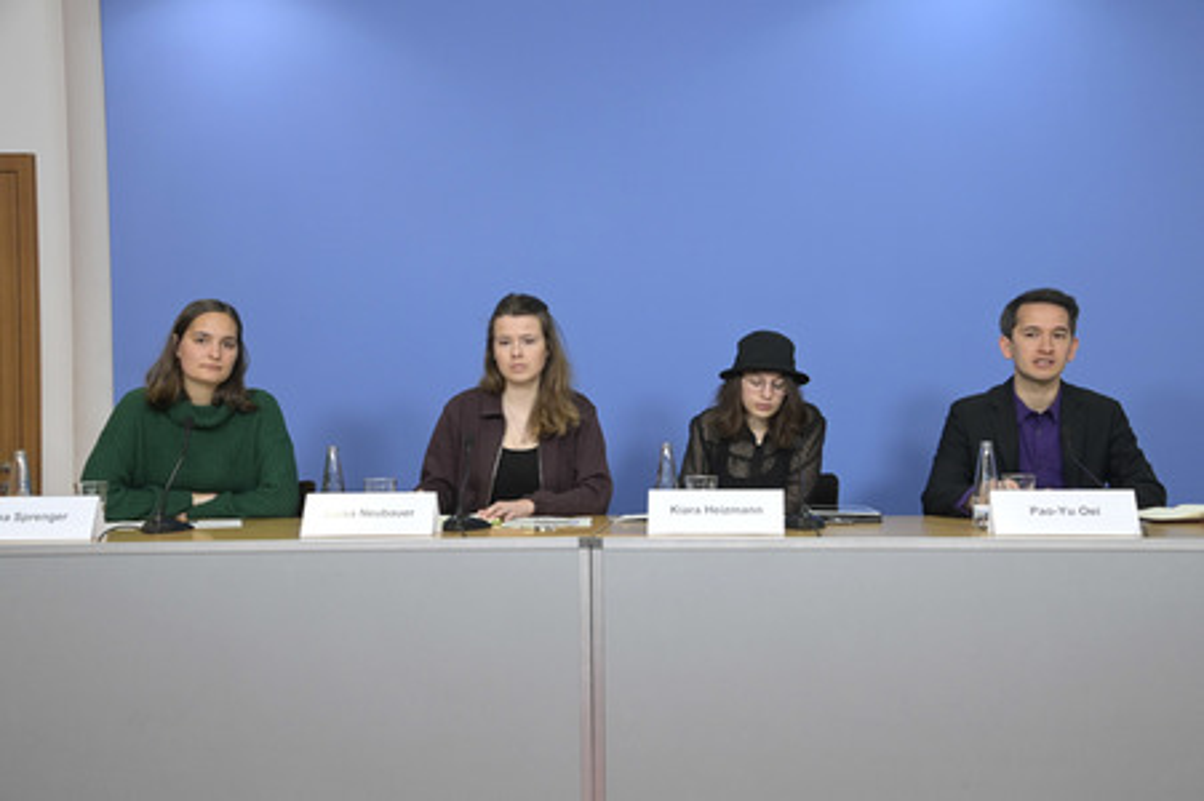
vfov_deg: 30.5
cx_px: 602
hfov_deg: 44.5
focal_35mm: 44
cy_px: 400
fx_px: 1470
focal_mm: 44
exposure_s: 1/320
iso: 4000
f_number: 6.3
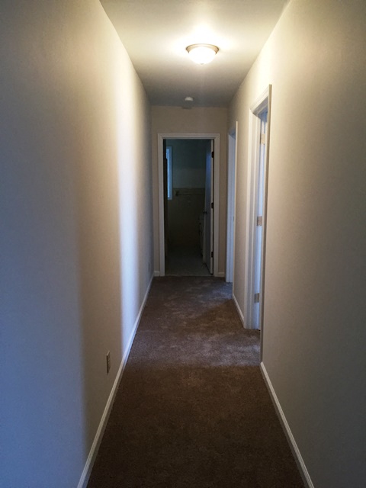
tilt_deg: -8.0
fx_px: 409
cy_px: 244
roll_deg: +0.0
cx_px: 183
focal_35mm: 29
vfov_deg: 61.7
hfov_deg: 48.2
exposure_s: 1/30
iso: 125
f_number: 2.2
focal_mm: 4.15
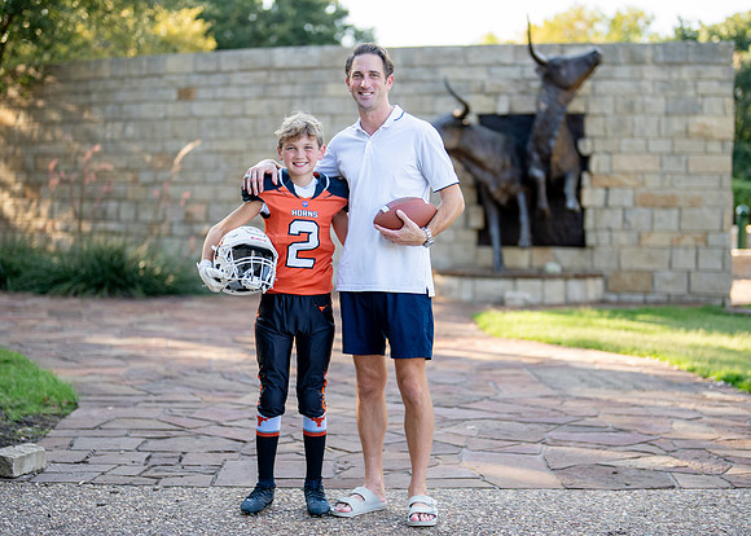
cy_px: 285
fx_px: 1563
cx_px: 367
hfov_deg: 27.0
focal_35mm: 73
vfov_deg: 19.5
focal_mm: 50
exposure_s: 1/1600
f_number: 1.2
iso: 200
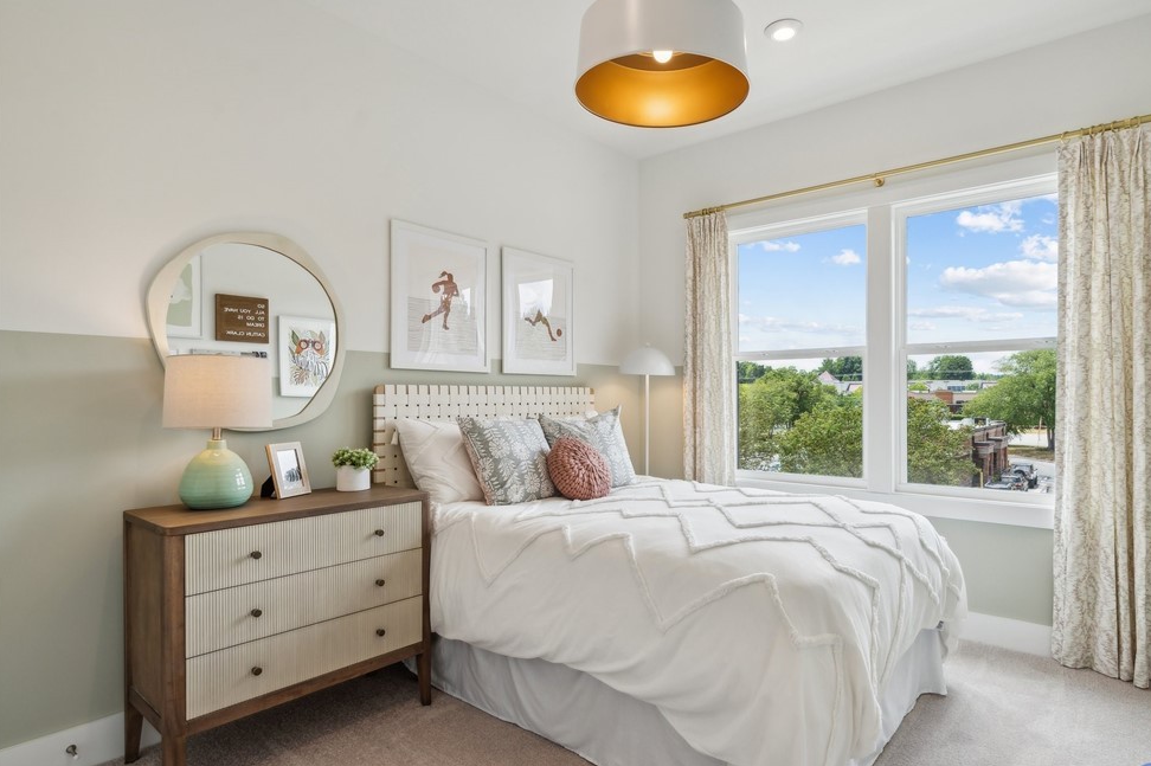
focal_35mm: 19
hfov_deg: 86.6
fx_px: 607
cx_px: 636
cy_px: 400
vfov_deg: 64.5
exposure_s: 1/60
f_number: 7.1
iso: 200
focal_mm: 17
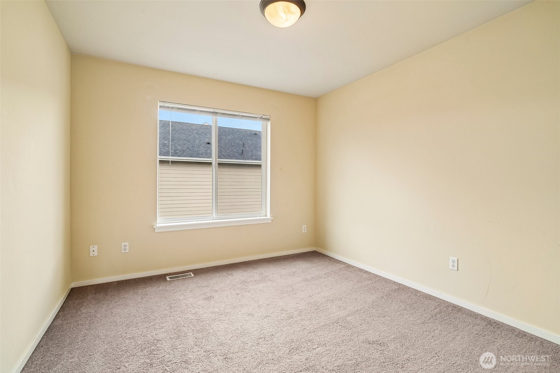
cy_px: 186
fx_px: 249
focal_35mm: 16
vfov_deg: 73.7
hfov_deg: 96.7
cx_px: 280
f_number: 8
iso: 1600
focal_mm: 16
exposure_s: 1/100
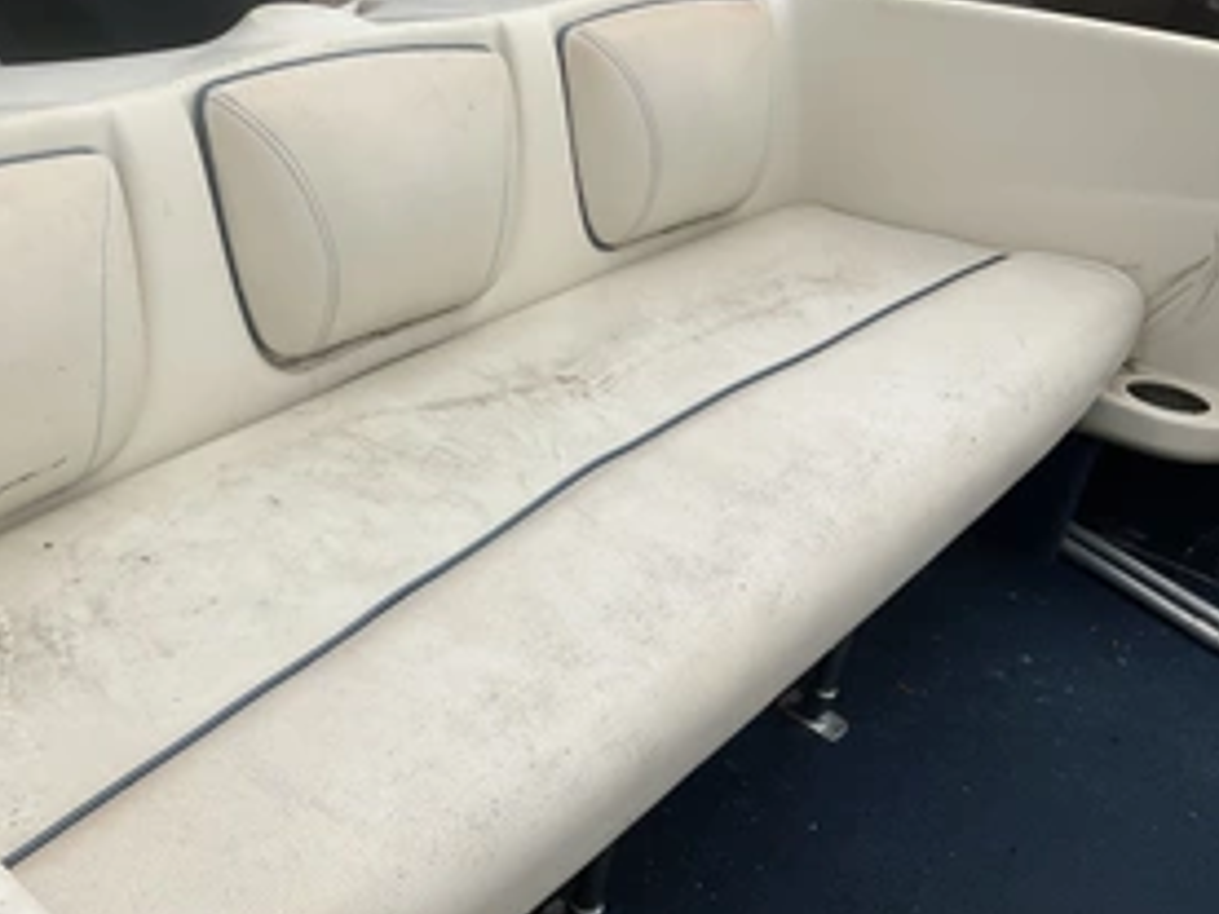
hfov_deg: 44.2
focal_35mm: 42
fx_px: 1479
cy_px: 366
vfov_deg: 34.2
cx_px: 415
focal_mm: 3
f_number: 1.8
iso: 25
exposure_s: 1/3788
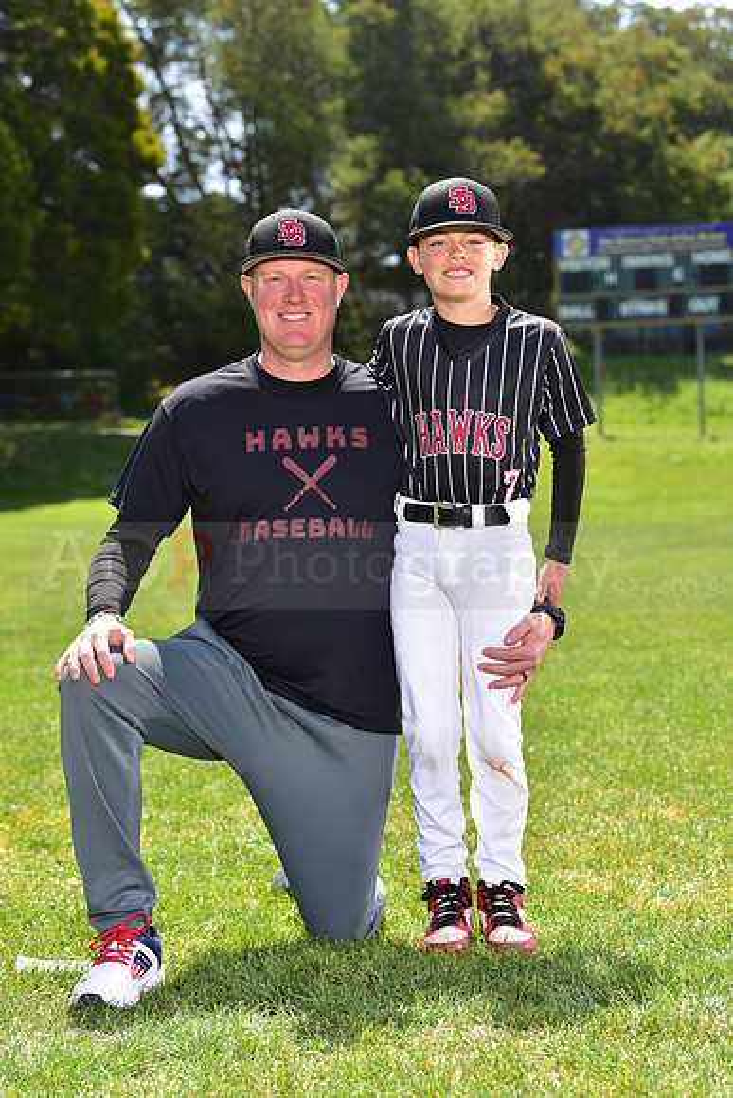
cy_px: 549
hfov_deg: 15.9
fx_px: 2625
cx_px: 366
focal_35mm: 86
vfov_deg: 23.6
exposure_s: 1/200
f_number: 5.6
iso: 80
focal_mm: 86
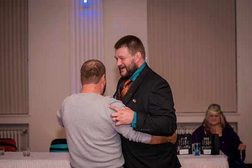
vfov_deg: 16.1
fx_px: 595
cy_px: 84
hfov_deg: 23.9
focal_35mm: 85
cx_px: 126
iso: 640
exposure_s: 1/125
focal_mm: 85
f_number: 3.2
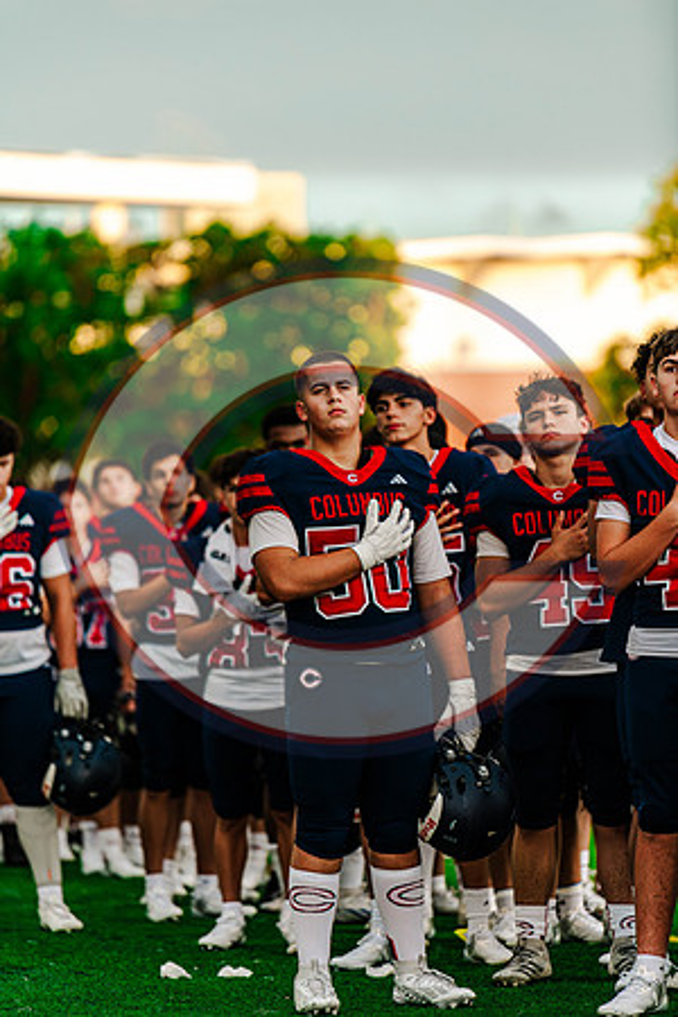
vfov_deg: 10.3
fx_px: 5650
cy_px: 508
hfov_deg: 6.9
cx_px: 339
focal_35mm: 200
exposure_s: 1/1000
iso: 1000
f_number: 2.8
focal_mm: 200
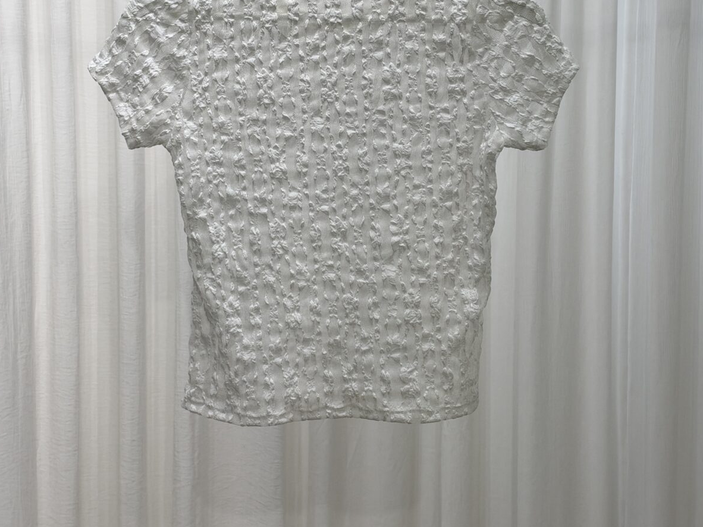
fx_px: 1320
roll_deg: -0.3
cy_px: 110
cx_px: 350
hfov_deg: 29.8
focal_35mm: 65
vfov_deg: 22.3
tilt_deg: -7.7
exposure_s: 1/100
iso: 50
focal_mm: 6.93
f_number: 1.8
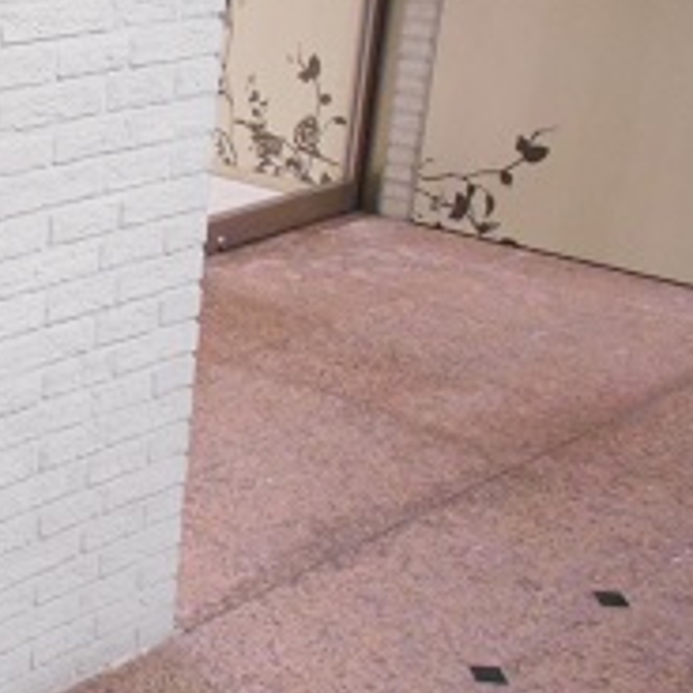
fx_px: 1359
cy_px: 350
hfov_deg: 24.9
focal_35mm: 60
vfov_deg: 28.6
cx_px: -200
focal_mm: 4.6
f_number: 3.2
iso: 800
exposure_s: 1/80
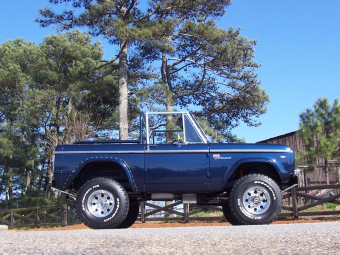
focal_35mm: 53
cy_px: 128
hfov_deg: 36.2
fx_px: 521
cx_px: 170
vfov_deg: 27.5
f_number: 6.7
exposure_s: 1/180
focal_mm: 8.6
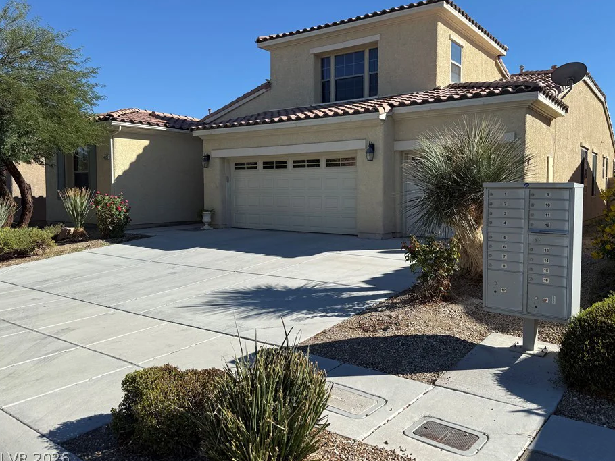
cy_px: 210
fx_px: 480
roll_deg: -0.5
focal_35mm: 27
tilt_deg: -2.0
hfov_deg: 65.1
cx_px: 342
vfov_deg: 51.3
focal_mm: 6.76
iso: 80
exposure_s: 1/4673
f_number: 1.78
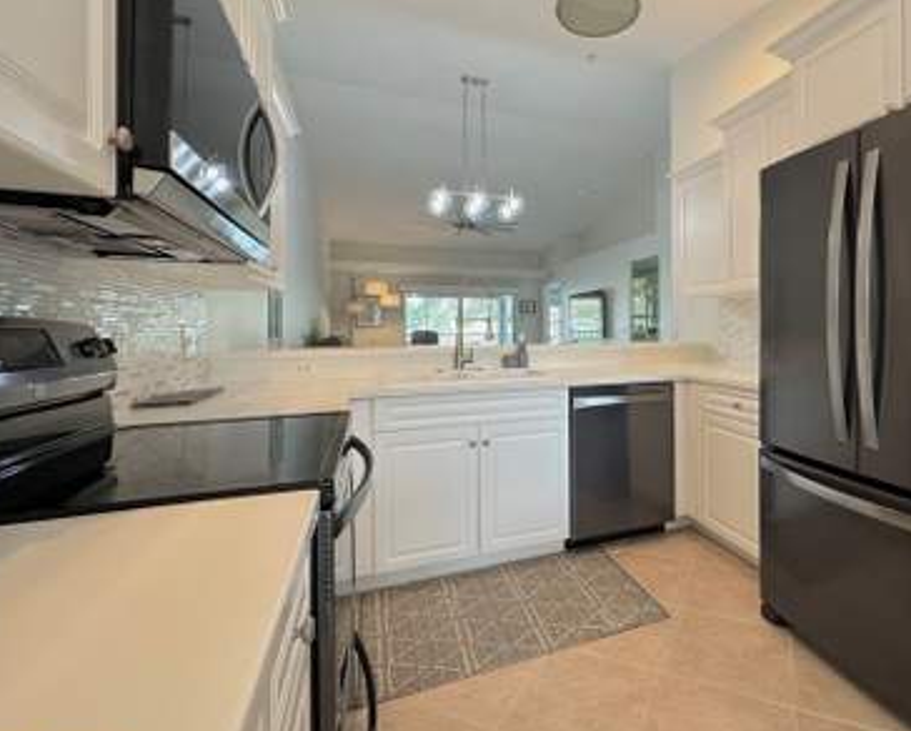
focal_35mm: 18
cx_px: 578
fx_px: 486
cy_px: 328
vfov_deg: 73.7
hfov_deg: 84.4
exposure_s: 1/120
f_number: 2.2
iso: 200
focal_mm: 2.22
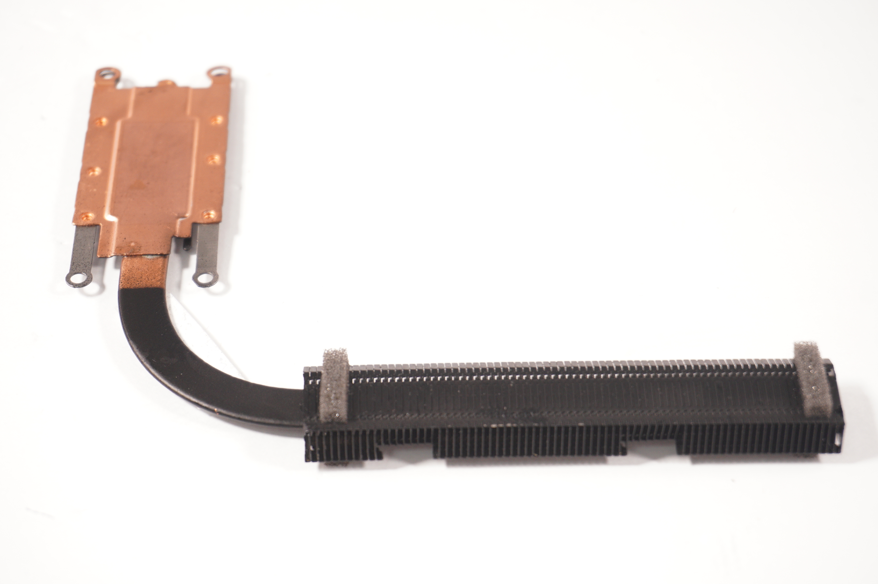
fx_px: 1681
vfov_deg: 19.7
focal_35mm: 69
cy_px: 292
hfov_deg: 29.3
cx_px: 439
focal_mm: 46
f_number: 5.6
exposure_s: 1/80
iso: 640
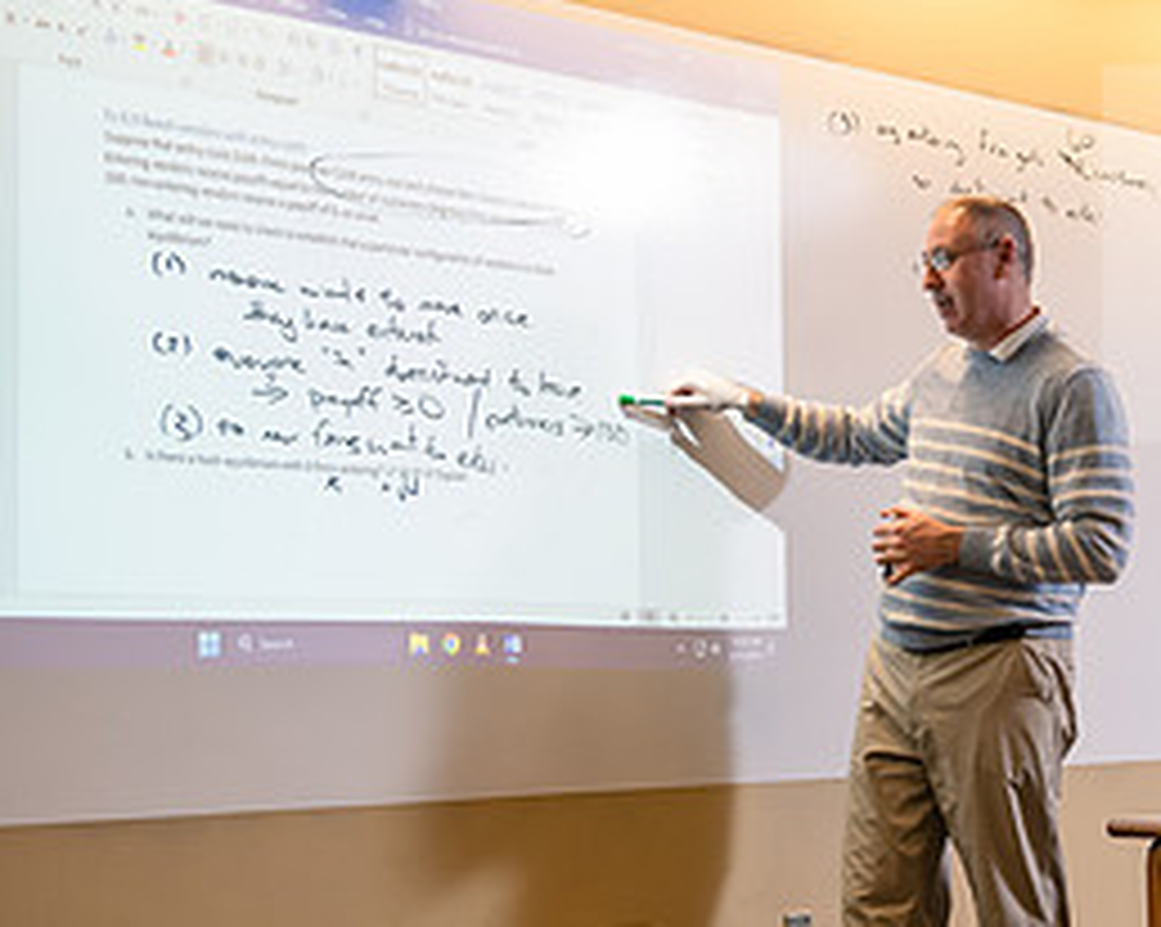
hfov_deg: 24.6
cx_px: 968
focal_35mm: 76
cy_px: 610
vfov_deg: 20.1
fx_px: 2609
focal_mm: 36
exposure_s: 1/200
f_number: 3.2
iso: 800
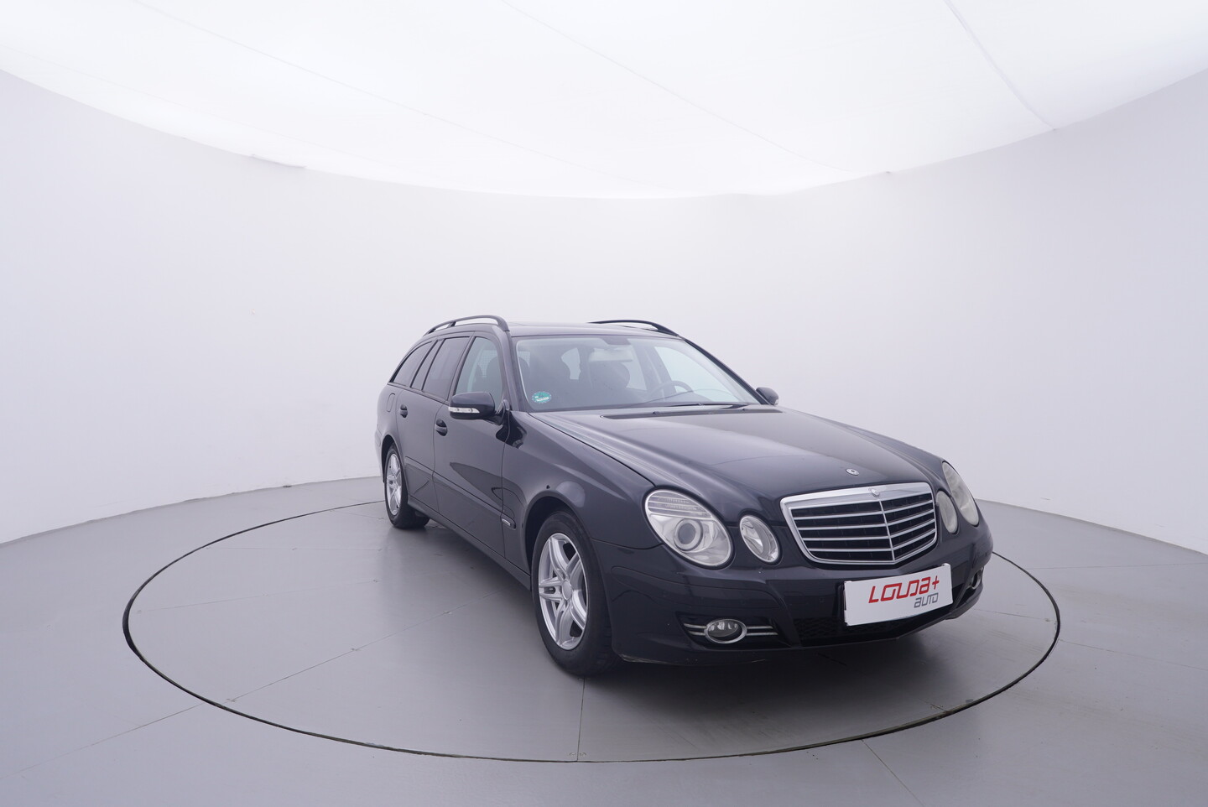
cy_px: 404
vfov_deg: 56.2
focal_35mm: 22
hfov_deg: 77.3
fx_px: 755
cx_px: 604
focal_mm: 15
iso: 200
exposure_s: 1/80
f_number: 5
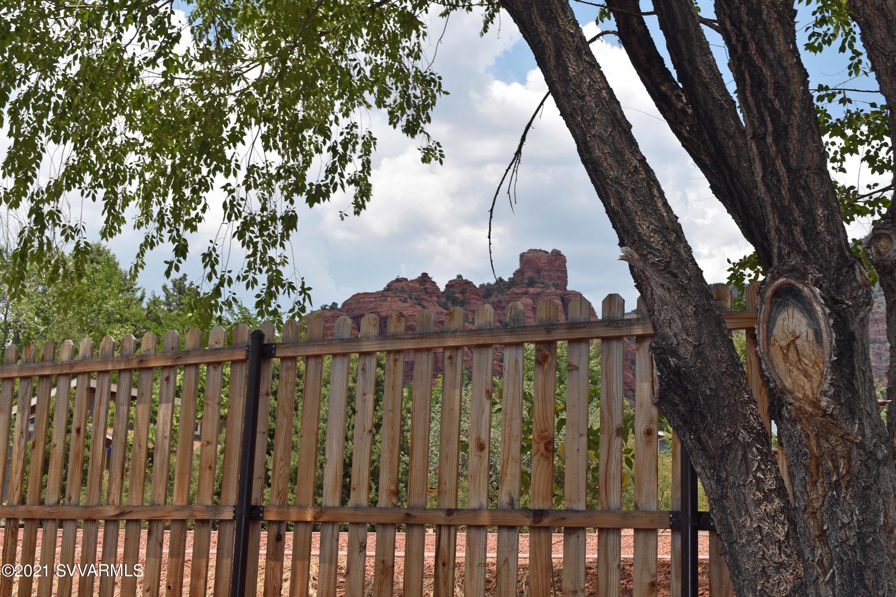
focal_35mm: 48
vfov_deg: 28.1
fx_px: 1195
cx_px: 448
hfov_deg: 41.1
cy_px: 298
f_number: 10
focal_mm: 32
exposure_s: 1/200
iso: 100
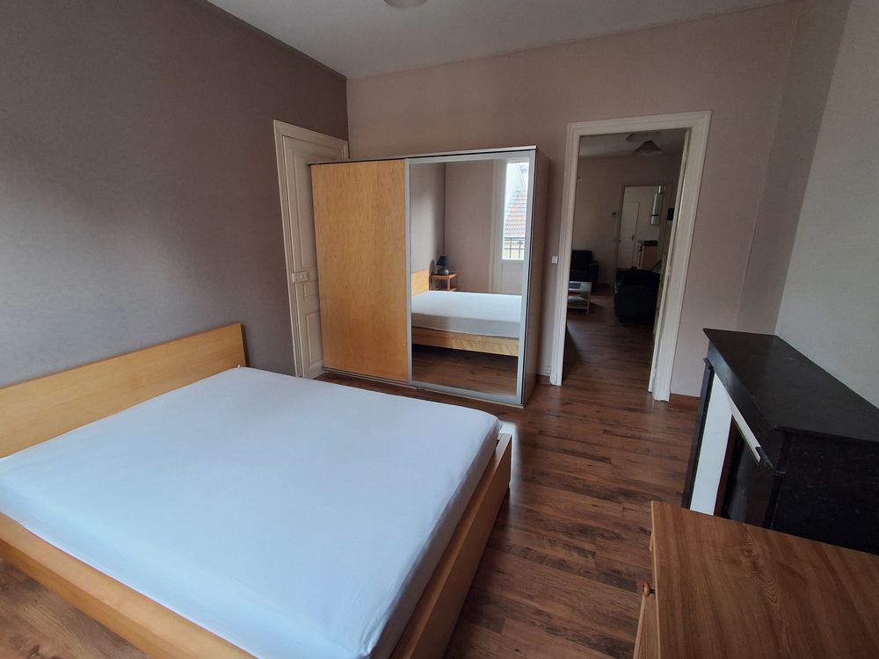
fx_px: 406
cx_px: 440
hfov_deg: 94.5
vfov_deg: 78.1
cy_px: 330
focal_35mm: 16
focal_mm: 1.64
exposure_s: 1/50
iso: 100
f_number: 2.2
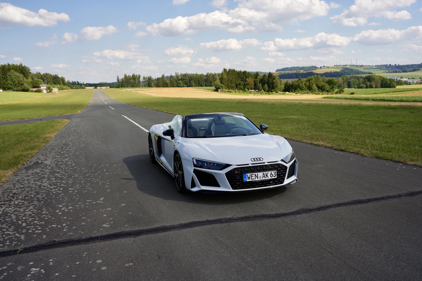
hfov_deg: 65.5
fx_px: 328
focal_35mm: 28
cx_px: 211
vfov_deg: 46.4
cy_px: 140
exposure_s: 1/250
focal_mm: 28
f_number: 7.1
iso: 100
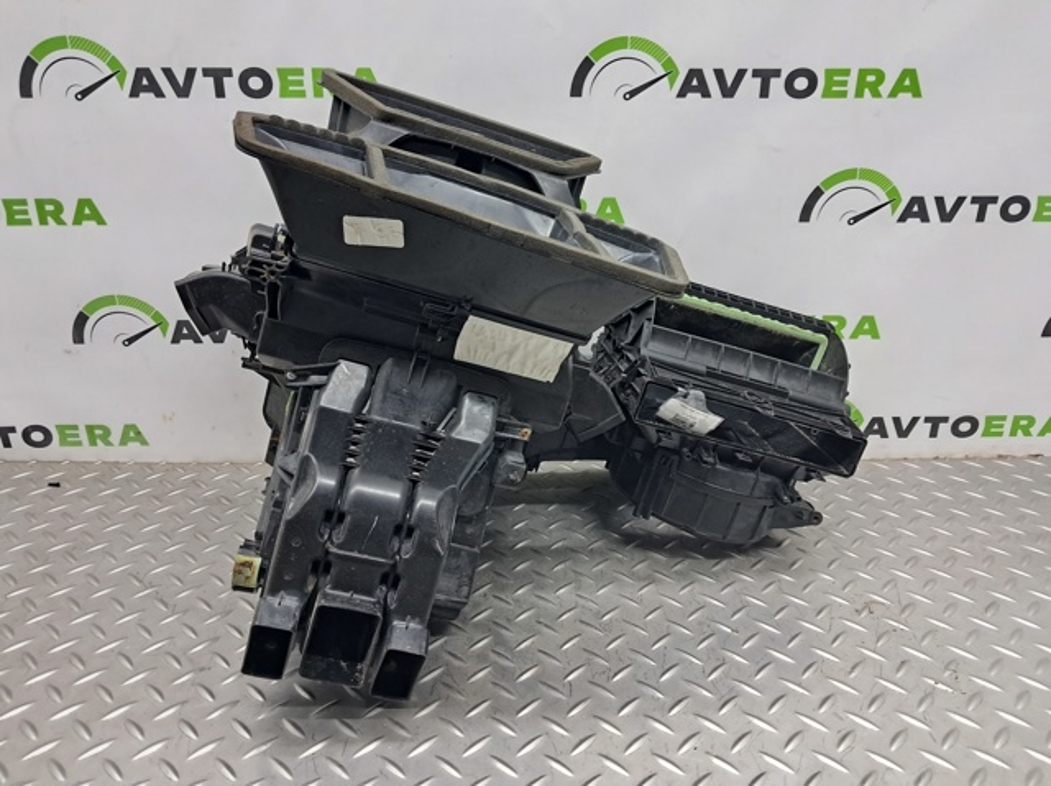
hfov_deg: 65.4
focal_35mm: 27
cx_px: 526
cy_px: 393
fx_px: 819
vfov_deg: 51.3
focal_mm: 4
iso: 200
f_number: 1.8
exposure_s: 1/50
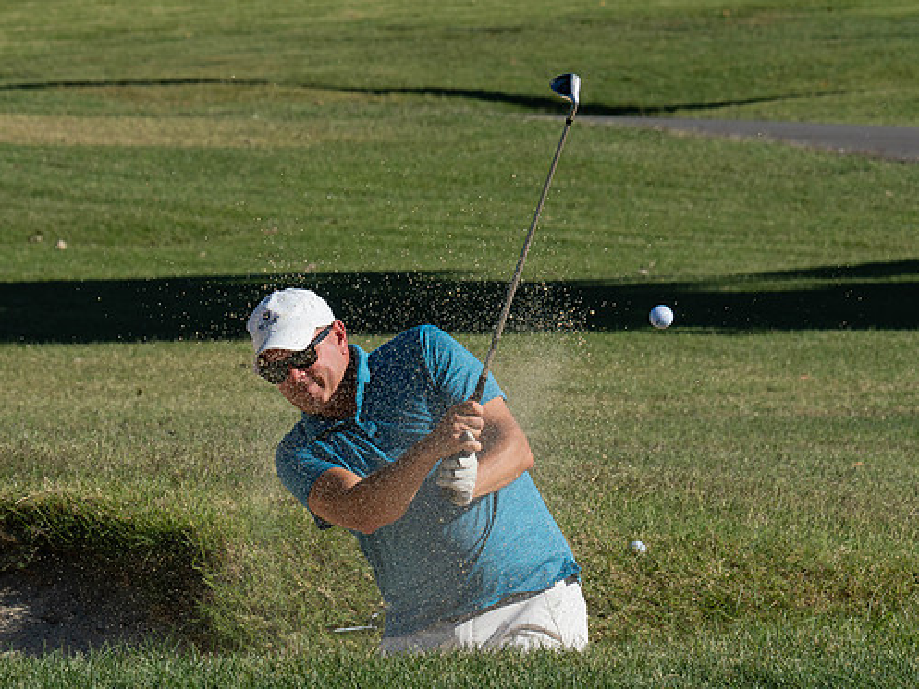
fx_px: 14154
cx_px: 272
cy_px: 275
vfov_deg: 2.8
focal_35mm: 533
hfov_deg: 3.7
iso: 1000
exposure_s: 1/2000
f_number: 9
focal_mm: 164
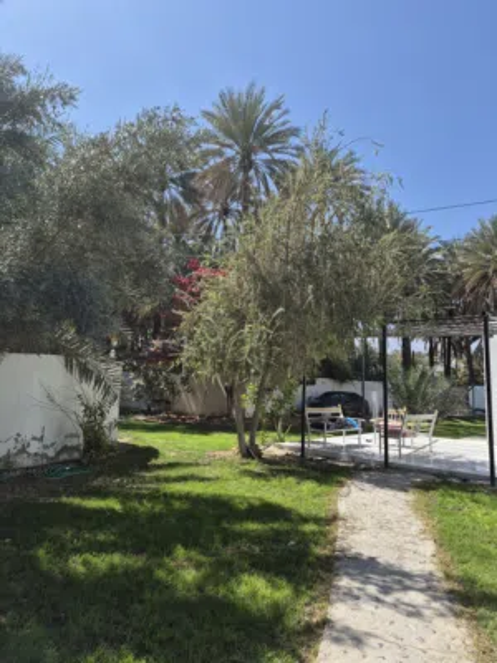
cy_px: 332
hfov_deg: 58.9
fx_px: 440
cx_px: 248
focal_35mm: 23
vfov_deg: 73.9
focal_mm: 5.4
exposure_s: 1/4688
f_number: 1.8
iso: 80
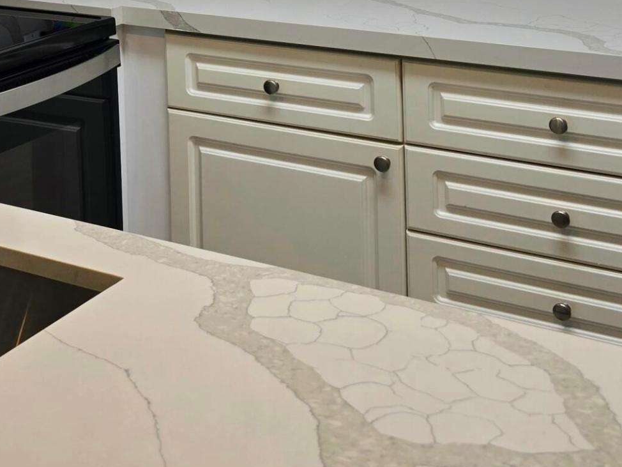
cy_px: -155
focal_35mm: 68
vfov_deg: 19.7
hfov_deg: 27.1
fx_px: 1222
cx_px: 11
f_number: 1.7
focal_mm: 6.3
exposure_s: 1/120
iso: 50
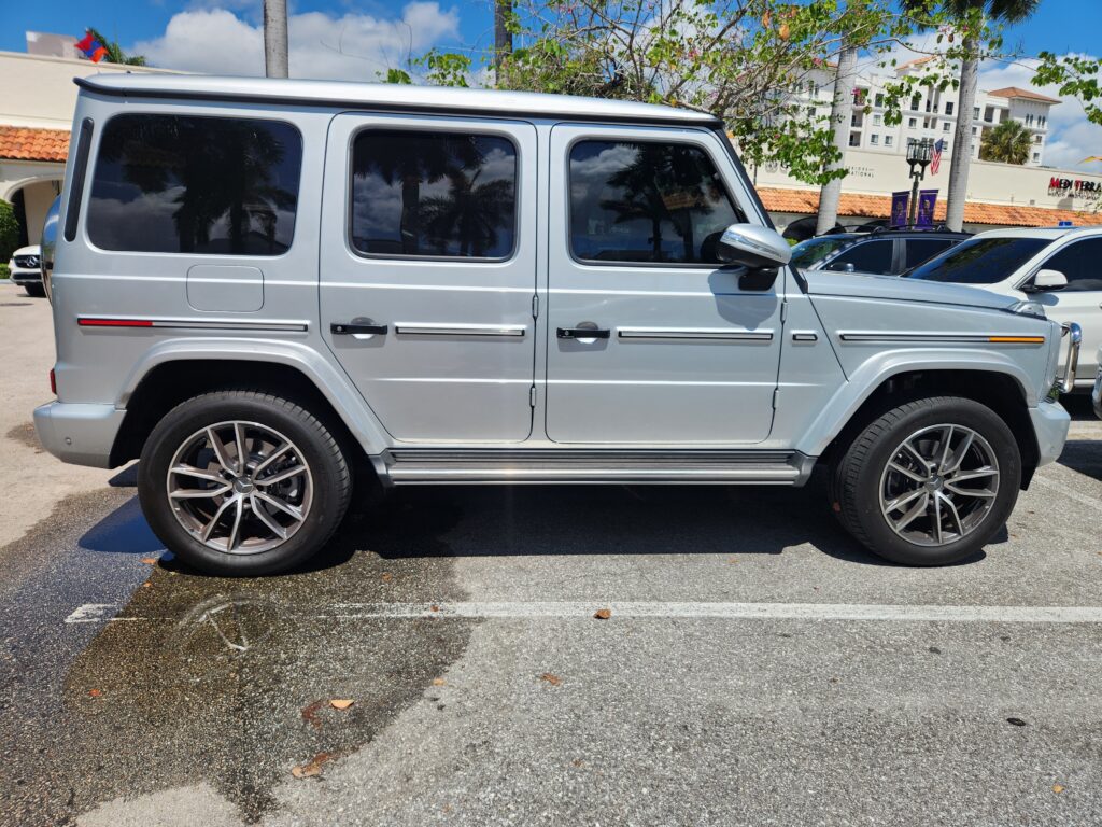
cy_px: 414
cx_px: 551
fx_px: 732
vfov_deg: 58.9
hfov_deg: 73.9
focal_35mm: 23
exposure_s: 1/2417
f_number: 1.8
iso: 20
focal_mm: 5.4
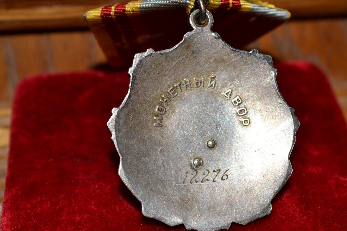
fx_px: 781
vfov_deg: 16.8
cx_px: 165
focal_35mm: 81
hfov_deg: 25.1
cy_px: 130
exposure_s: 1/60
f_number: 8
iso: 100
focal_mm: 46
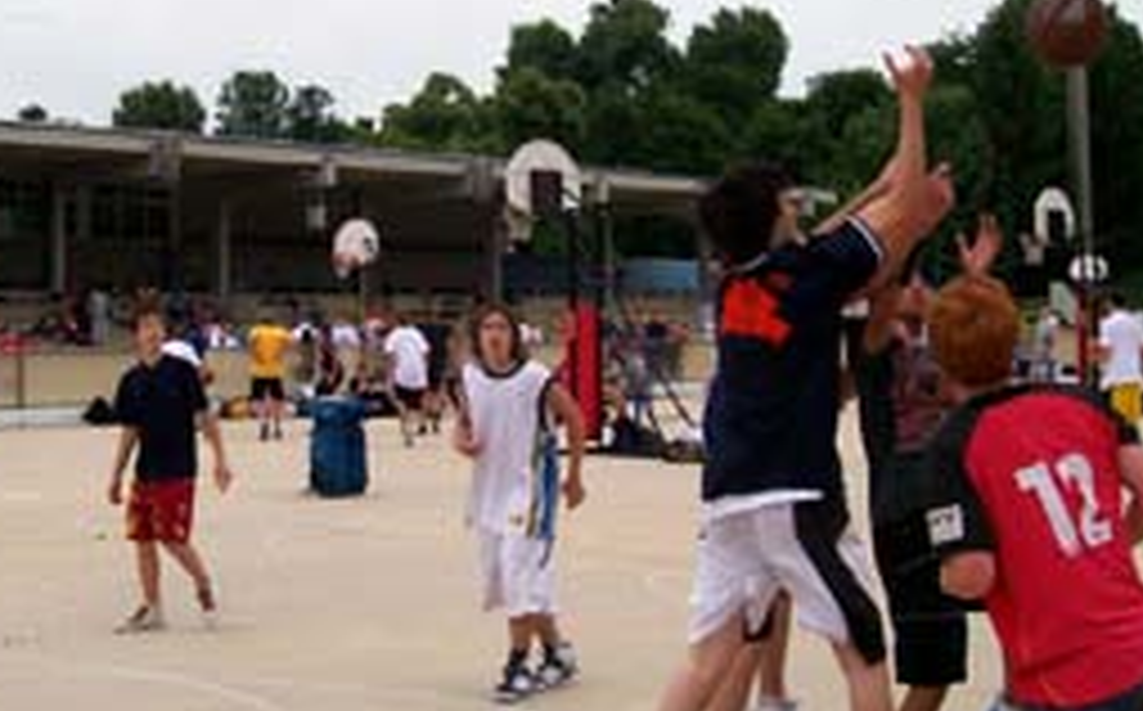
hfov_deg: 32.0
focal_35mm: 64
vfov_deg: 20.2
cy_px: 220
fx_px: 1991
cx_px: 513
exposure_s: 1/289
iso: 80
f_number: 5.1
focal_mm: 5.6
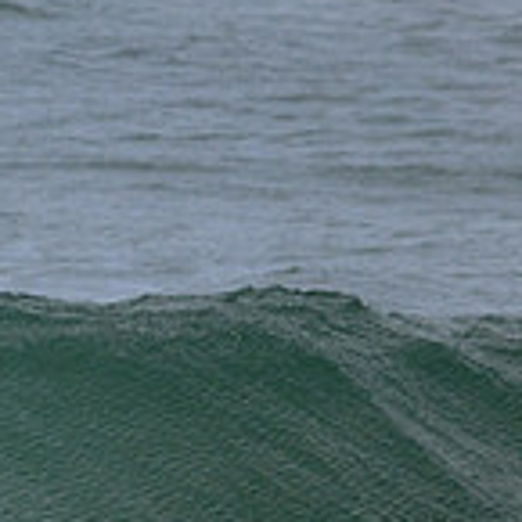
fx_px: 41714
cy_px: 749
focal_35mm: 2445
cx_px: -645
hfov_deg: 0.7
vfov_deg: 0.7
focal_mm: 540
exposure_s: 1/2000
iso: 720
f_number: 11
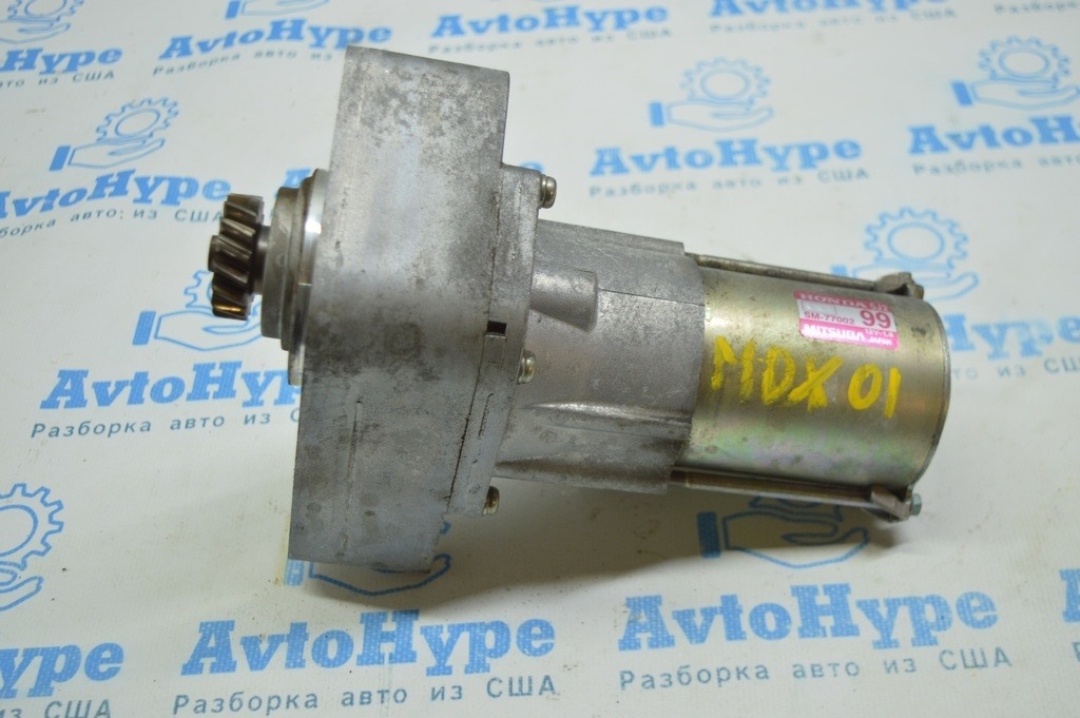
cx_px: 540
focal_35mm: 44
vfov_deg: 30.8
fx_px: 1304
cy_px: 359
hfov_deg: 45.0
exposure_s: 1/60
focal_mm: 29
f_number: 4.2
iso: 400
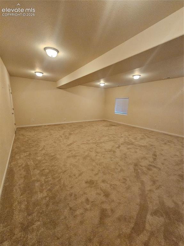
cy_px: 123
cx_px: 92
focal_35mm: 13
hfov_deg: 89.9
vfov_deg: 106.2
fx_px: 92
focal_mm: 2.2
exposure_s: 1/60
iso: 320
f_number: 2.2
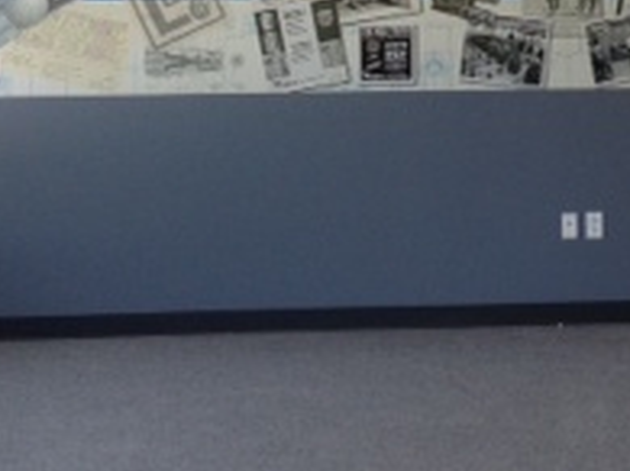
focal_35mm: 115
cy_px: -16
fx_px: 2092
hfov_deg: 16.8
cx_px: 594
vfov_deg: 12.7
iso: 50
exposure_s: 1/166
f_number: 2.4
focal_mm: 4.28
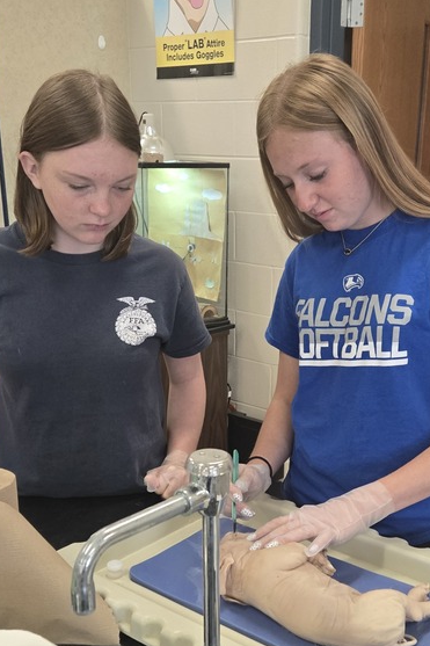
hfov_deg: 30.4
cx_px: 267
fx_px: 789
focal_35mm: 44
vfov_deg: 44.0
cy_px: 420
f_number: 1.8
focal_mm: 5.4
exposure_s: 1/120
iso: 400
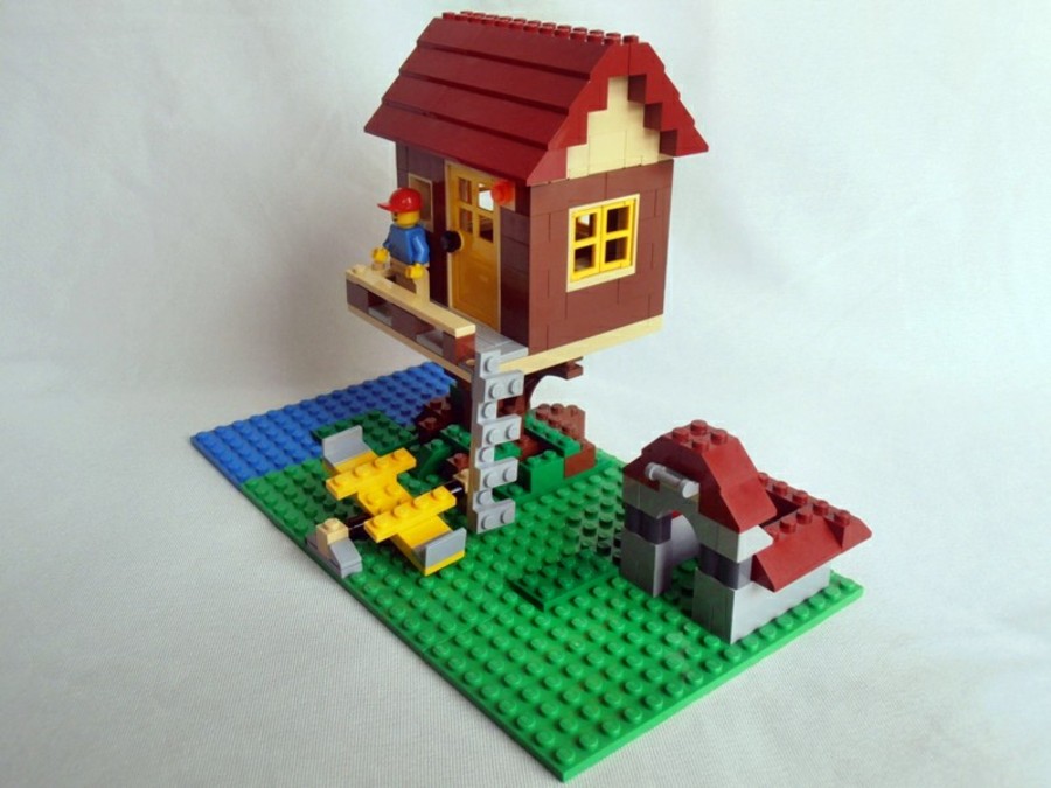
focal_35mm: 37
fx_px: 1123
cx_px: 526
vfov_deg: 38.7
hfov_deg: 50.1
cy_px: 394
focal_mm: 6.61
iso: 80
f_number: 3.9
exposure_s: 1/60
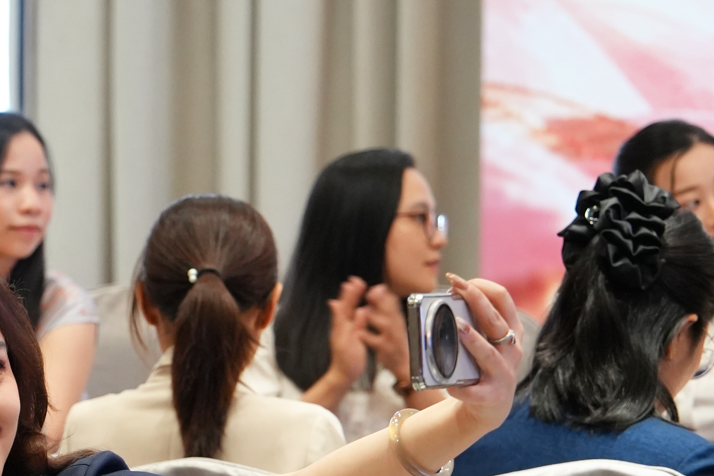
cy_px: 530
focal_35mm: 215
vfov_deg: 6.4
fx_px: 4264
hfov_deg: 9.5
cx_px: -87
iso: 2000
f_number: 4
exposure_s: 1/160
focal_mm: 70
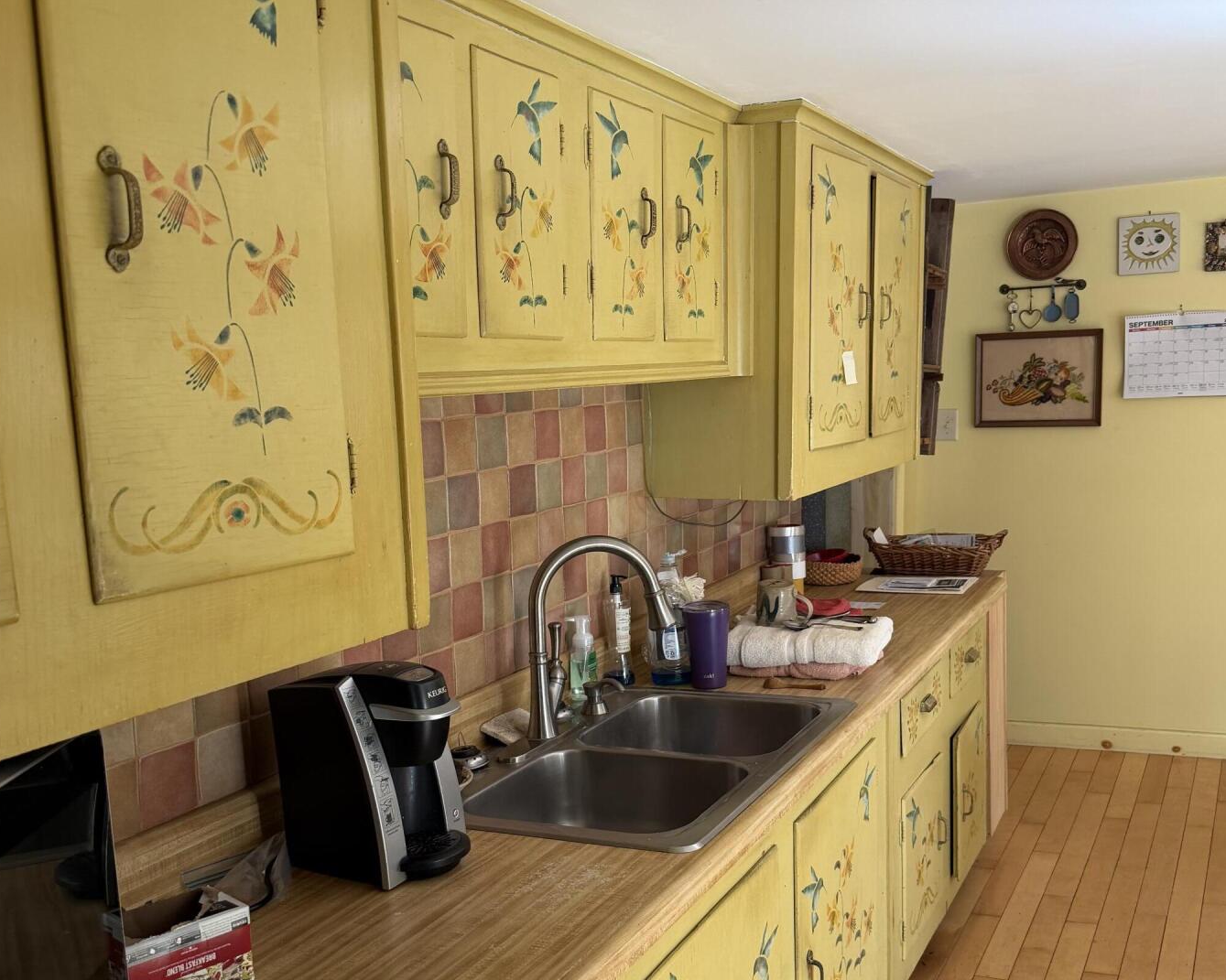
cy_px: 592
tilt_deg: -10.5
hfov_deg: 51.5
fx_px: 1270
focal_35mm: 35
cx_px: 658
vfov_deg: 42.0
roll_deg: +2.1
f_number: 1.78
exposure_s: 1/121
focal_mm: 6.76
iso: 125
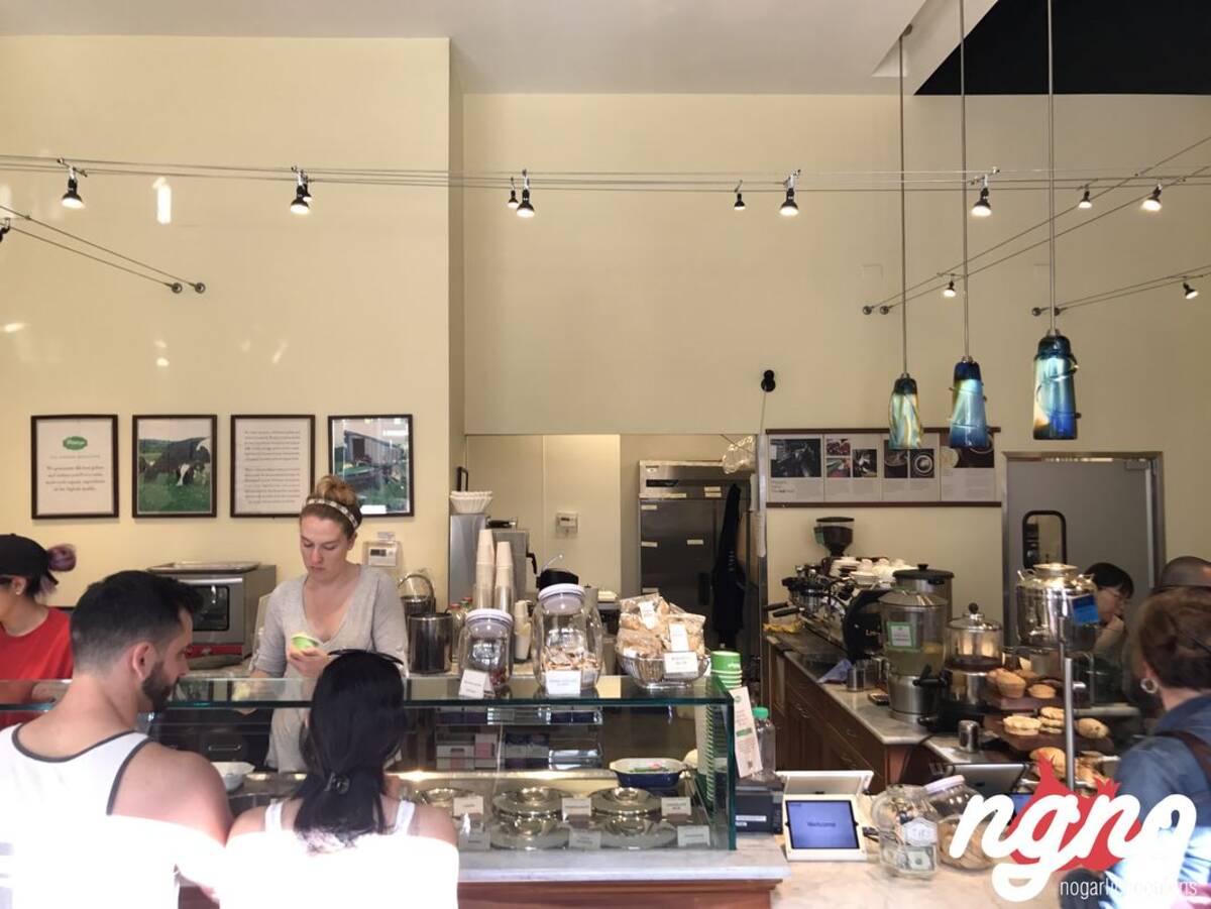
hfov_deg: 63.4
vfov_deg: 49.8
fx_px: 980
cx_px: 606
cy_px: 454
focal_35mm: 28
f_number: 1.8
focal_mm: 3.99
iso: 32
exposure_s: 1/60
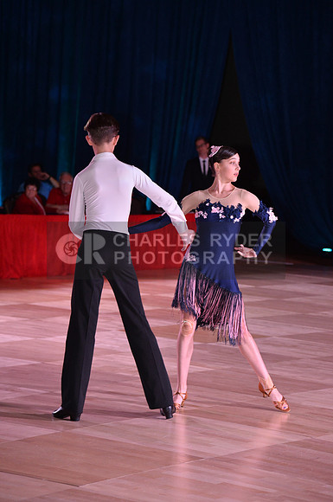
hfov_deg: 11.4
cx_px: 166
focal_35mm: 120
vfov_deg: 17.1
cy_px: 251
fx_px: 1670
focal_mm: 120
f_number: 5
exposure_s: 1/250
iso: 1600
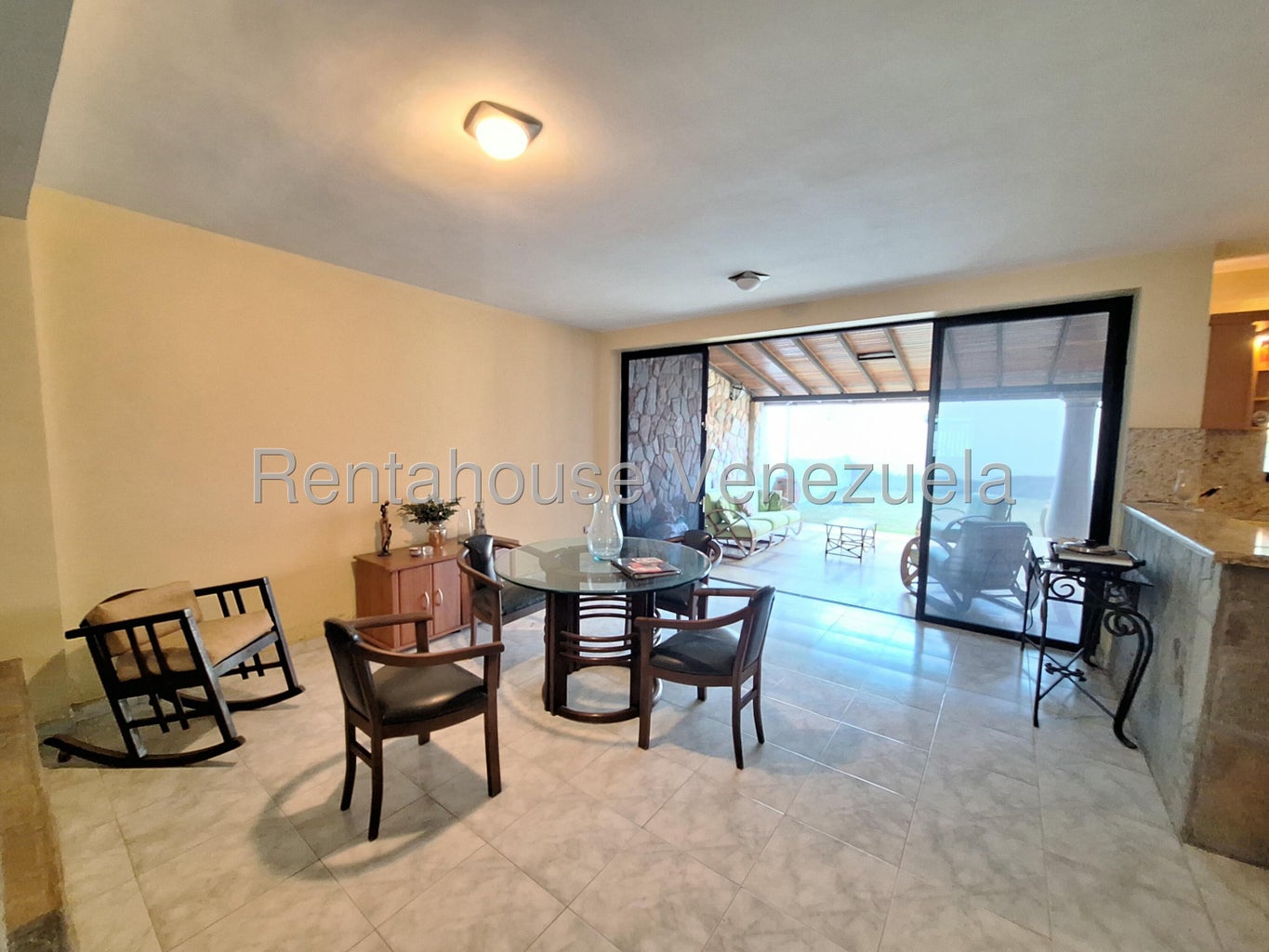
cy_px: 476
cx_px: 634
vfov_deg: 89.9
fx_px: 477
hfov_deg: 106.2
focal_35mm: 13
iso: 400
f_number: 2.2
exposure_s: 1/20
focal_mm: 1.74
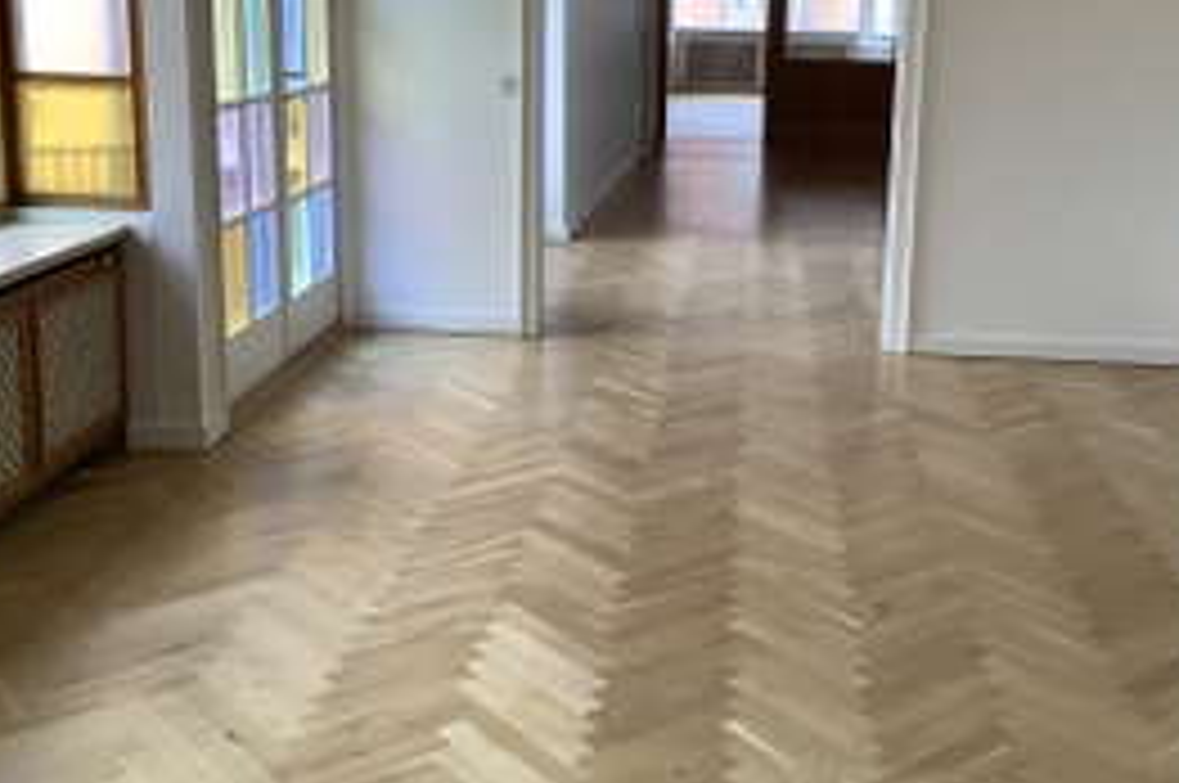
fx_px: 1505
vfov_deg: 29.0
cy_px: 266
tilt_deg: -8.9
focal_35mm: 46
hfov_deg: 42.8
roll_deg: -1.0
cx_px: 641
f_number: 2.4
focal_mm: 3.3
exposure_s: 1/100
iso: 64
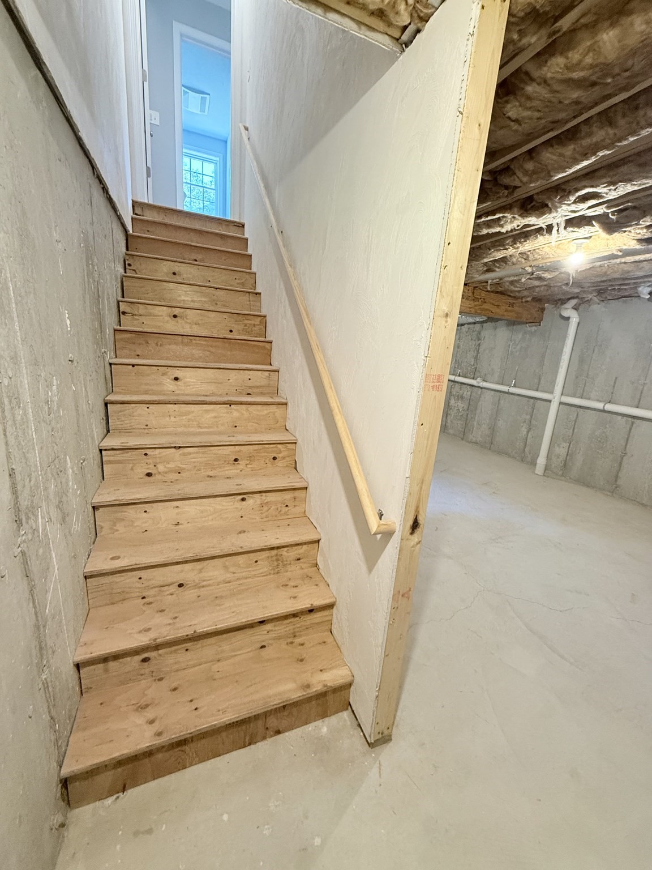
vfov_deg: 102.1
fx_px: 352
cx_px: 326
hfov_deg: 85.7
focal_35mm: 14
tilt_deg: -14.2
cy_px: 435
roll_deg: -5.0
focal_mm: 2.22
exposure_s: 1/60
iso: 320
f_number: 2.2
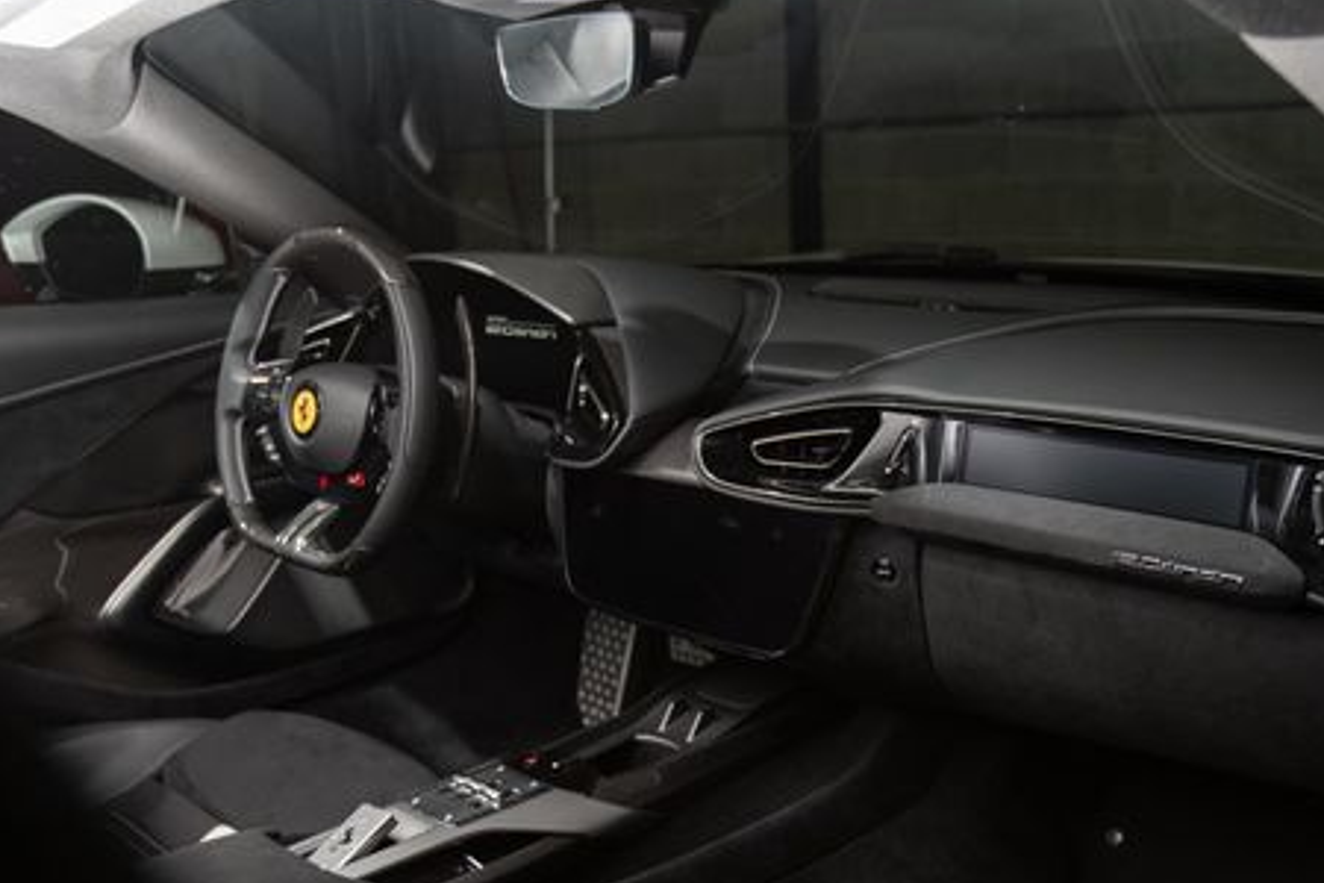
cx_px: 741
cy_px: 590
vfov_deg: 35.6
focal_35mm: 37
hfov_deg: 51.8
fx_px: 1361
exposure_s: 1/160
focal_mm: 26
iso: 640
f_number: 3.5
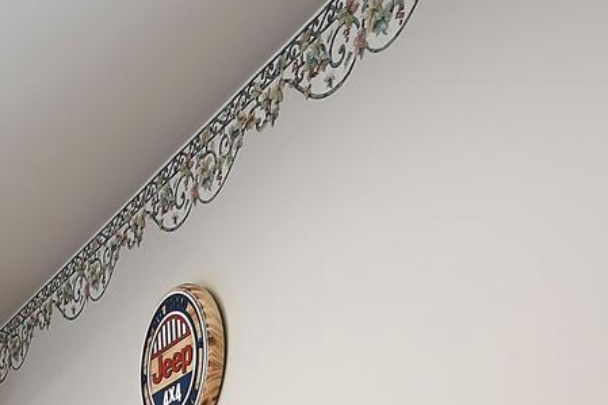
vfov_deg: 15.4
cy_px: 775
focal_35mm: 73
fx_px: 1232
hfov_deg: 21.4
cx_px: -391
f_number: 5
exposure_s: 1/125
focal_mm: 16
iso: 2000
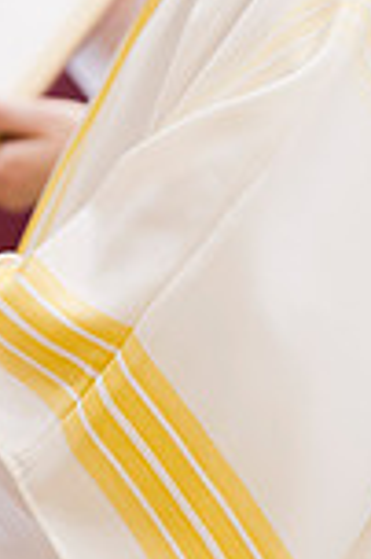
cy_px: 129
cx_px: 86
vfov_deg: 4.5
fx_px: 7127
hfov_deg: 3.0
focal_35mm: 460
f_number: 2.8
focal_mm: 155
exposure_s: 1/100
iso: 2000
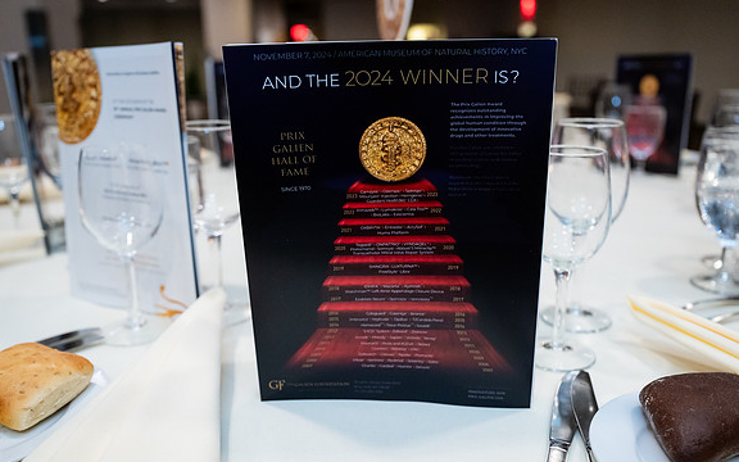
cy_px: 222
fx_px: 624
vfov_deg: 40.6
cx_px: 379
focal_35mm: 31
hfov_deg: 61.2
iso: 3200
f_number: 3.2
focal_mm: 28
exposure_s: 1/200
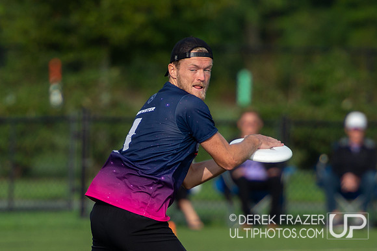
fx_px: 9790
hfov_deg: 2.2
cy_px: 197
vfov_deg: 1.5
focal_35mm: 935
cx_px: 140
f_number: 5.6
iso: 280
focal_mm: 400
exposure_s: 1/1250
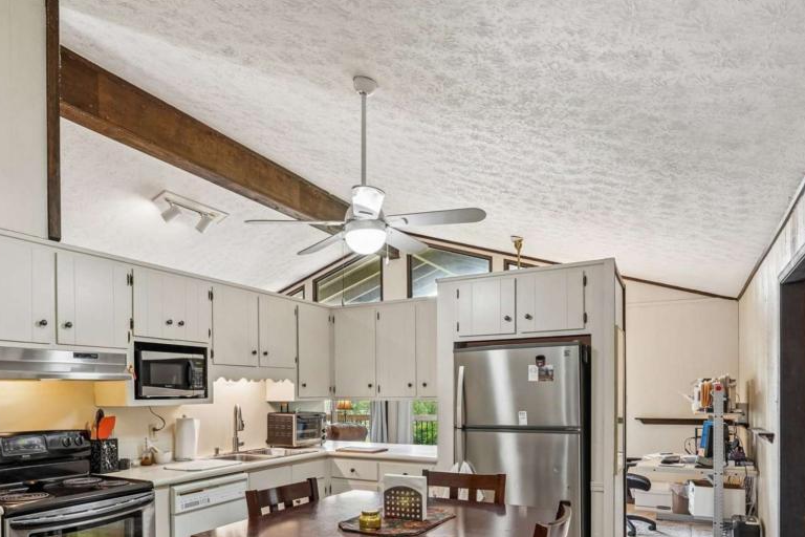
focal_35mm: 25
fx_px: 559
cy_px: 395
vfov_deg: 49.5
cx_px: 368
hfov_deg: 71.4
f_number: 8
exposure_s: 1/13
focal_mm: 16
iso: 800
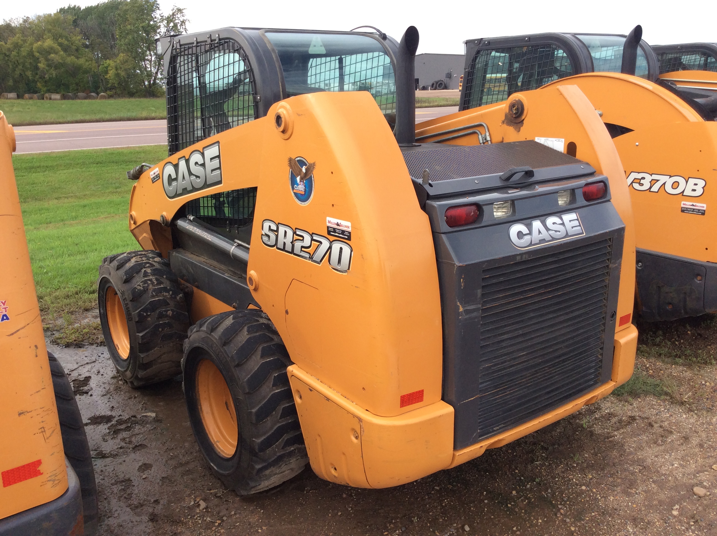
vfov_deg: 44.1
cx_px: 358
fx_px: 662
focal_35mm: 32
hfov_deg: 56.9
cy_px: 268
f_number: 2.4
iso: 32
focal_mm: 3.3
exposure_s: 1/520
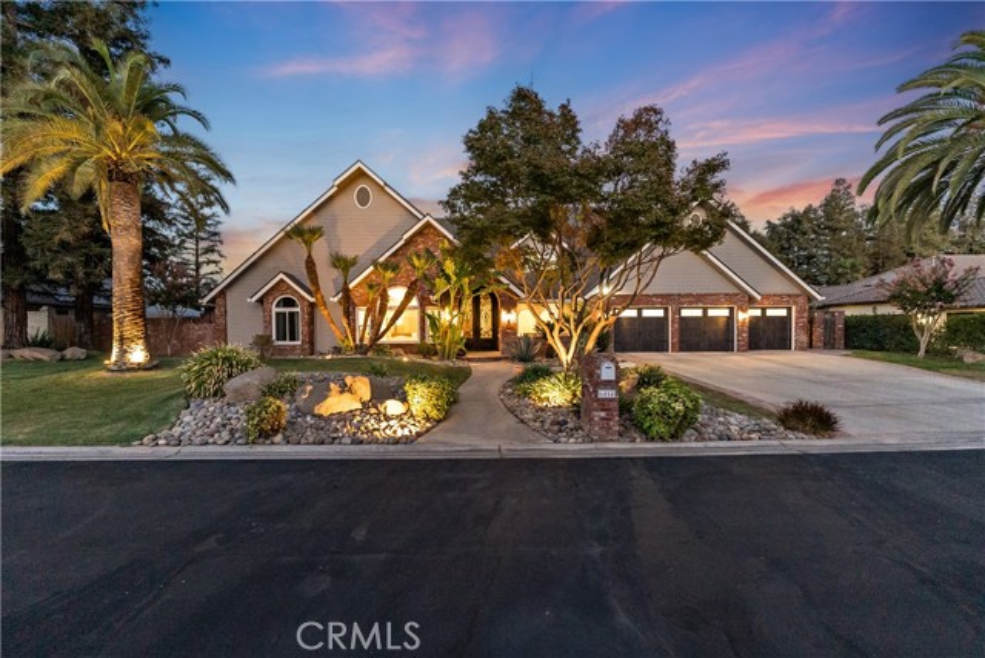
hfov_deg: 104.2
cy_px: 329
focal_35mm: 14
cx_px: 492
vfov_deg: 81.2
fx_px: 383
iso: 8000
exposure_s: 1/160
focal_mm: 14
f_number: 2.8
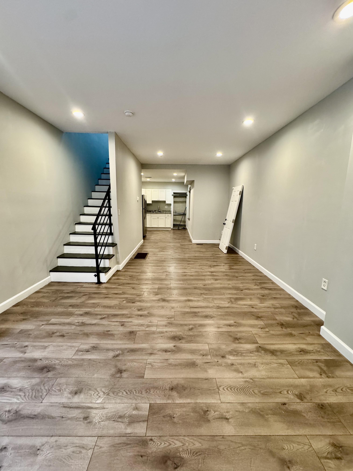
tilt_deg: -9.9
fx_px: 190
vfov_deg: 102.1
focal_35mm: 14
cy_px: 236
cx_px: 176
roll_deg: -1.0
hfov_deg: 85.7
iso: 320
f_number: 2.2
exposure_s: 1/60
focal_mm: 2.22
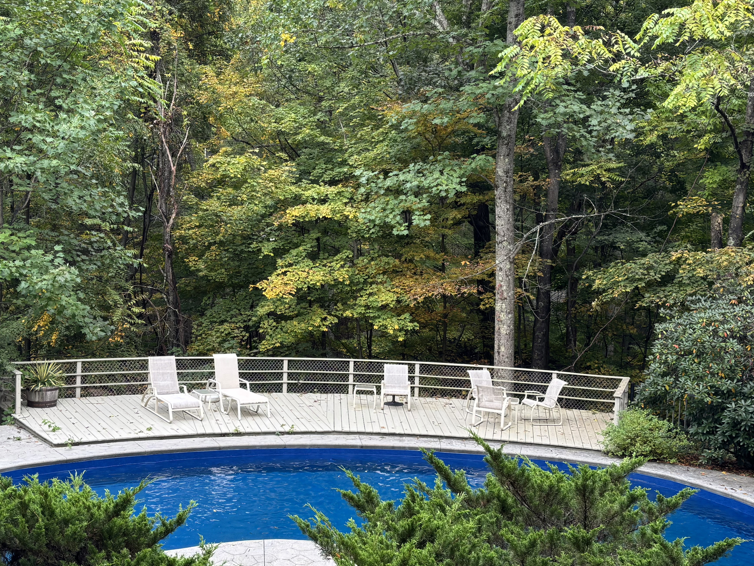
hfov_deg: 43.8
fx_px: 937
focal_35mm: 43
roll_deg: -1.7
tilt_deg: -3.1
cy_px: 269
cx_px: 329
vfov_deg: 33.6
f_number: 1.6
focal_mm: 5.96
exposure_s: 1/121
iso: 50
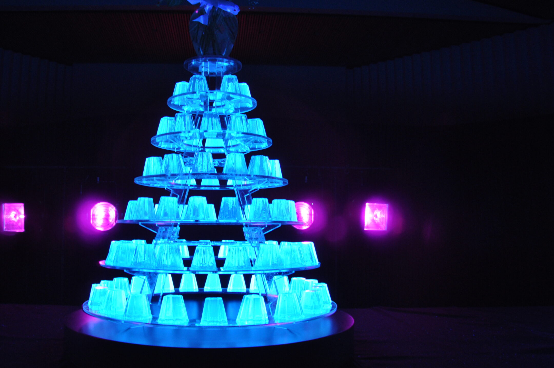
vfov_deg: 41.0
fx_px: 492
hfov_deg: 58.4
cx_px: 230
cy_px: 177
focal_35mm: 32
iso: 640
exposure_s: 1/3
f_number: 3.5
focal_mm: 18
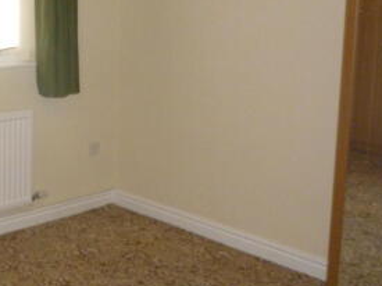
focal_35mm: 53
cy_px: 87
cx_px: 27
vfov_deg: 27.3
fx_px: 585
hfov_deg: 33.9
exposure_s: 1/60
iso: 400
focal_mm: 4.5
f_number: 3.1
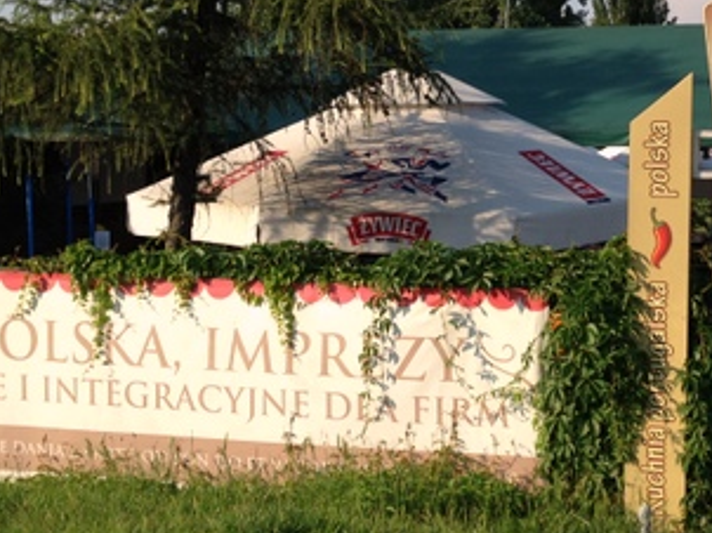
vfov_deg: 21.0
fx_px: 1439
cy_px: 217
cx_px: 552
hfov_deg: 27.3
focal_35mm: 70
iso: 50
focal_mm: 4.13
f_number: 2.4
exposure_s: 1/1043
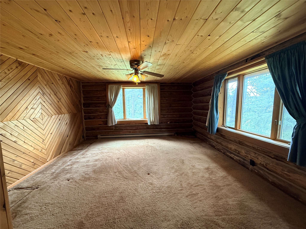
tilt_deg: -5.1
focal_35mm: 14
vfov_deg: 85.7
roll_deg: +1.8
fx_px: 124
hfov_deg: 102.1
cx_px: 153
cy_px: 114
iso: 320
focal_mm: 2.22
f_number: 2.2
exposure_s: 1/67
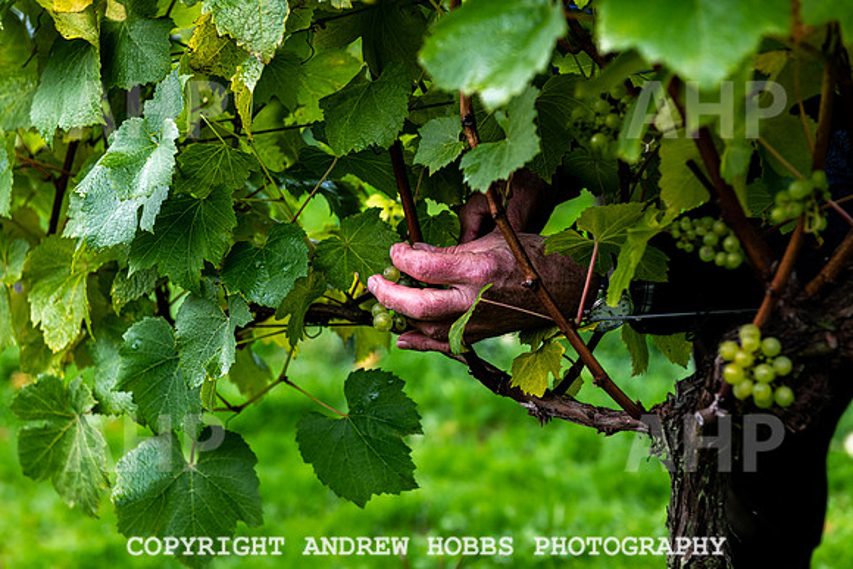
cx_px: 426
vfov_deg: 19.5
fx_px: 1659
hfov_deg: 28.8
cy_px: 284
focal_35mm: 70
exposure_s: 1/320
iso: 450
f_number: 5
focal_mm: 70
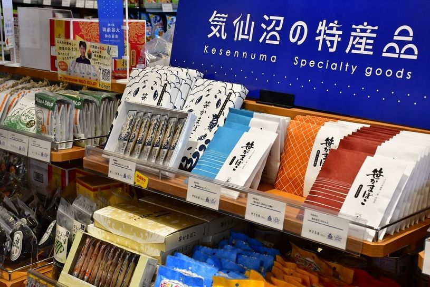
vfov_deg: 23.8
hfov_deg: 35.0
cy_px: 144
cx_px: 215
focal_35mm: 57
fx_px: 681
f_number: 8
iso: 1600
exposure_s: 1/250
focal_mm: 38
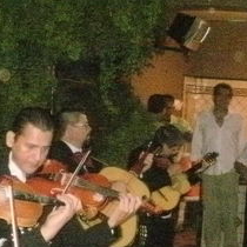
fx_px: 783
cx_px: 127
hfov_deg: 17.9
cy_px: 140
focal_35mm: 97
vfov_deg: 17.9
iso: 800
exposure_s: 1/30
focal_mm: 6.3
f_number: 3.5
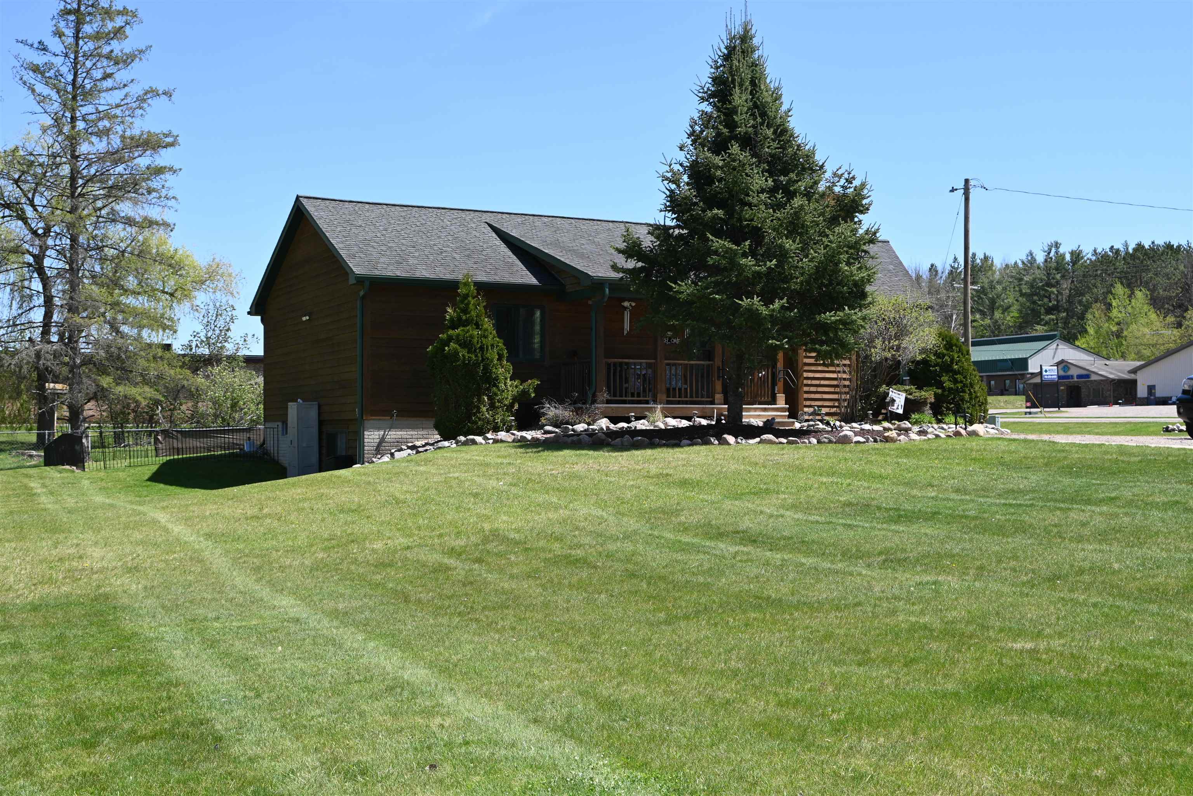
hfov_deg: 46.4
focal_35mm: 42
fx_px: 1392
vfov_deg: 31.9
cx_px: 596
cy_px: 398
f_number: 8
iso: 100
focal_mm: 28
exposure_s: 1/200
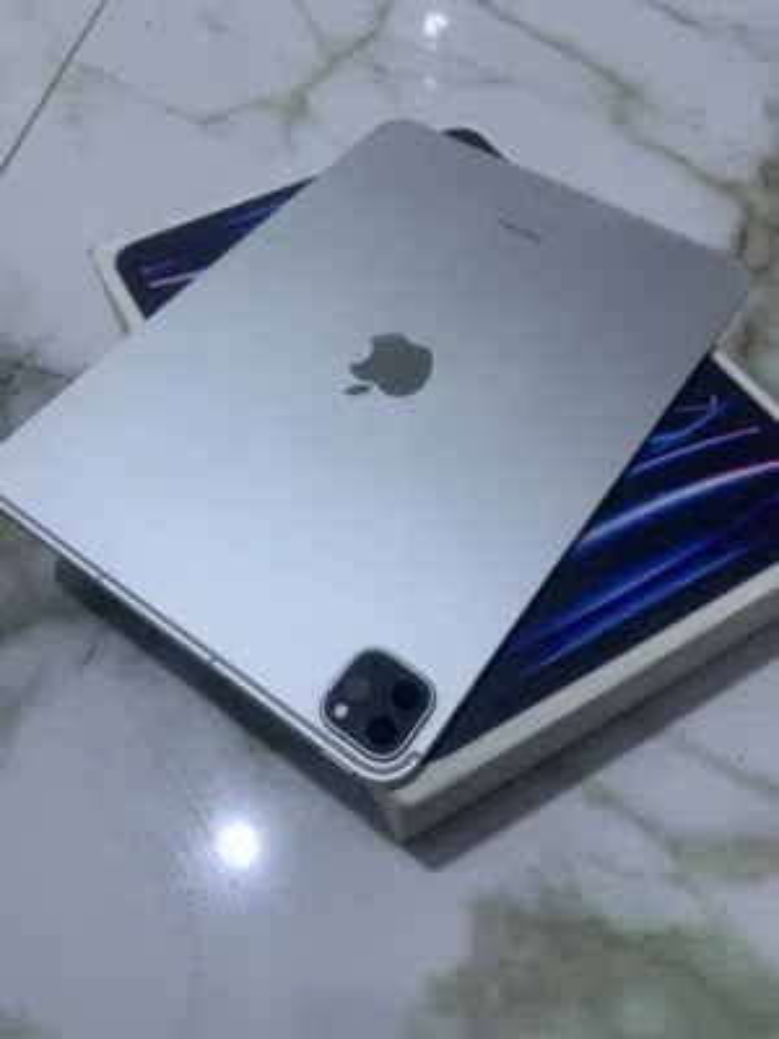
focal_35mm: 26
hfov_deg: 53.1
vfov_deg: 67.3
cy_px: 520
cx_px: 390
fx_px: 780
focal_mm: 4.25
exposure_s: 1/50
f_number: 1.8
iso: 125
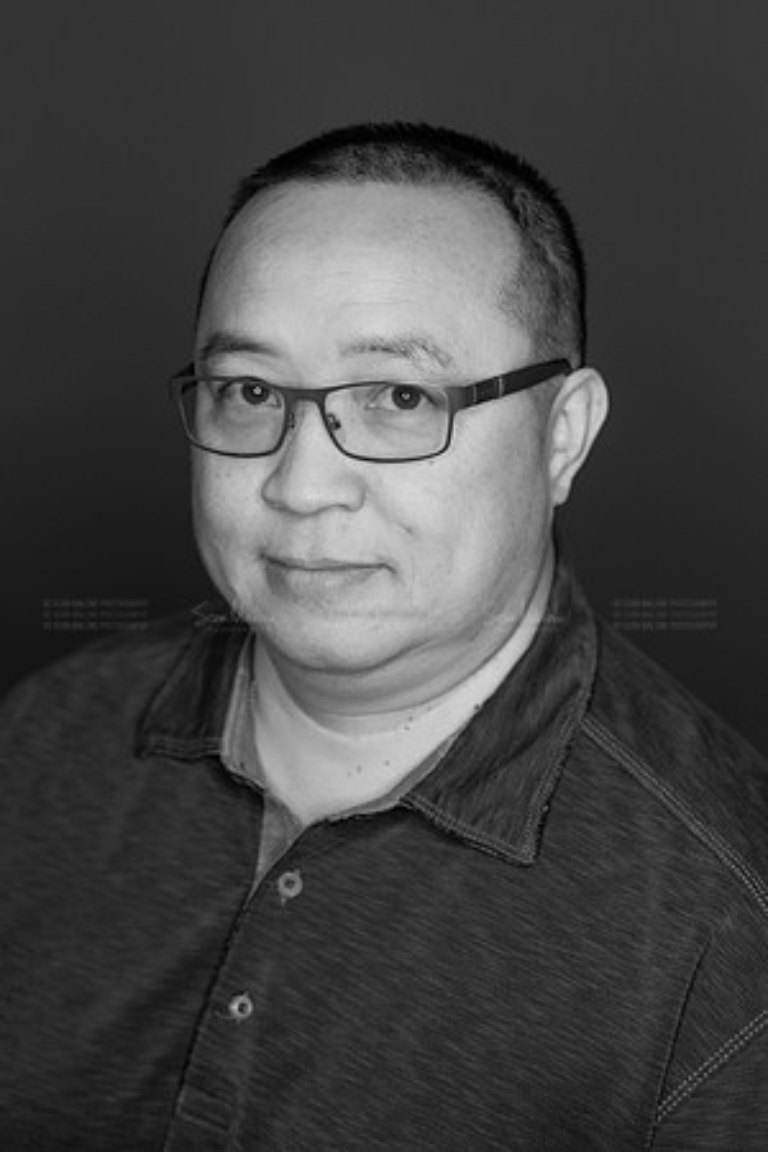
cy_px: 576
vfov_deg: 23.9
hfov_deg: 16.1
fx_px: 2720
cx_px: 384
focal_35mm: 85
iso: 2000
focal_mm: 85
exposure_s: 1/250
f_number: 3.5
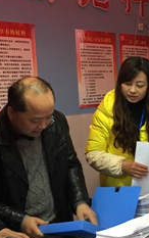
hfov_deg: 19.0
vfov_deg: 31.0
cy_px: 133
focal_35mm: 66
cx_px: 160
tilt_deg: -4.6
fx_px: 428
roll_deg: +0.9
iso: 64
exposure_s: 1/17
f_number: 2.2
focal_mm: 4.15
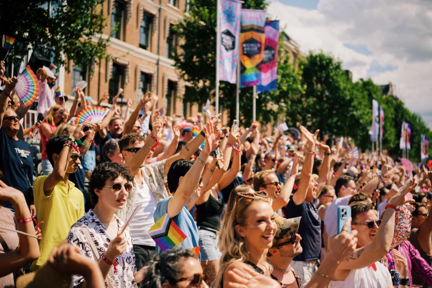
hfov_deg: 47.4
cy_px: 144
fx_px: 492
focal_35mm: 41
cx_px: 216
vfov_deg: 32.6
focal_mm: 27
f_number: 1.6
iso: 160
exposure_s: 1/5800
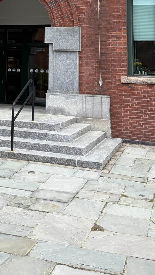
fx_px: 402
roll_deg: -1.3
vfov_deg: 34.9
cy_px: 10
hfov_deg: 21.1
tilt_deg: +9.5
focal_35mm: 55
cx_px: -1
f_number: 1.6
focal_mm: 5.96
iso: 50
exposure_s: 1/1048
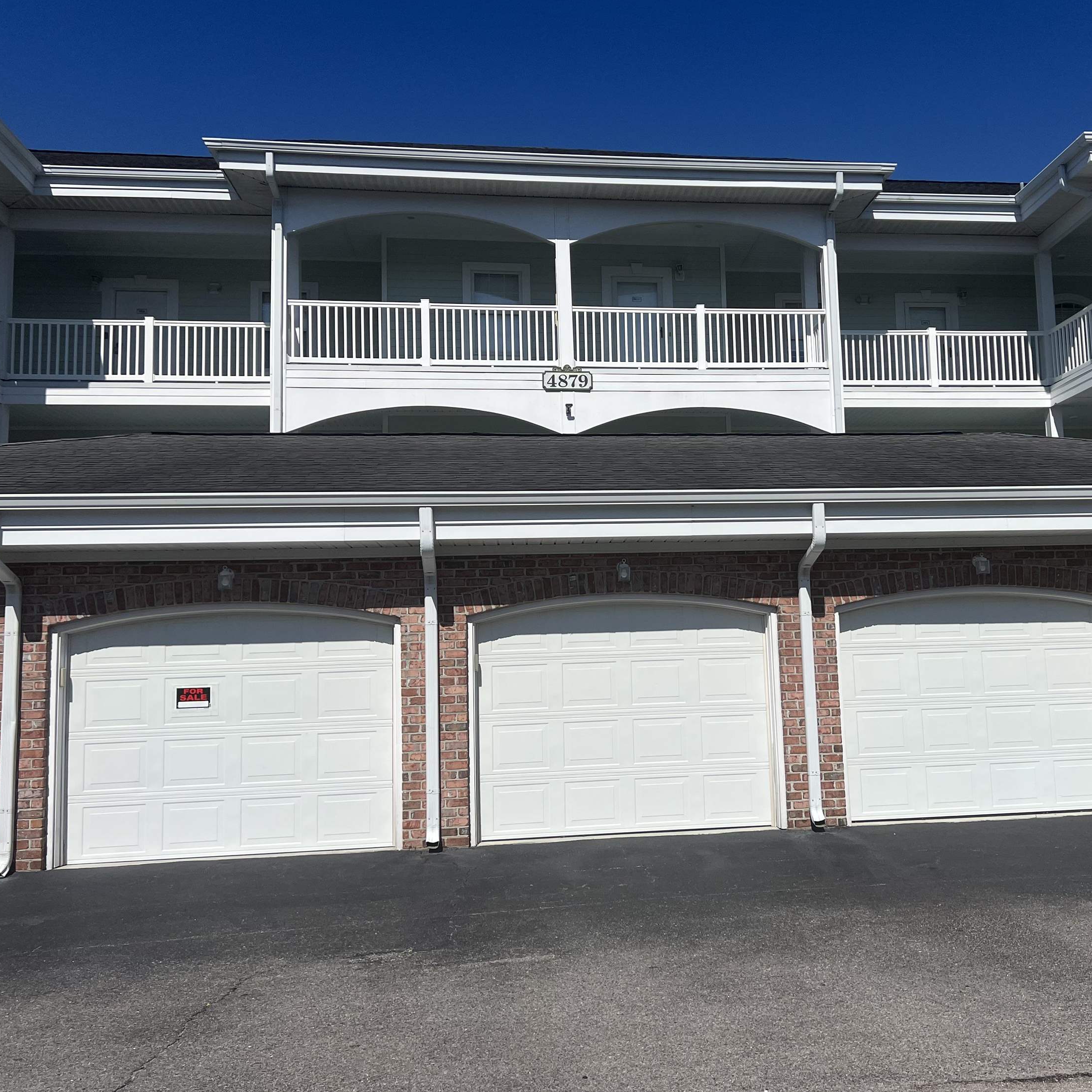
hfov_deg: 50.7
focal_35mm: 32
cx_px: 668
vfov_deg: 51.1
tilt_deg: +7.1
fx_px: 1142
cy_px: 528
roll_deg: +1.6
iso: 50
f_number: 1.5
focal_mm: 5.7
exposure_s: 1/11364
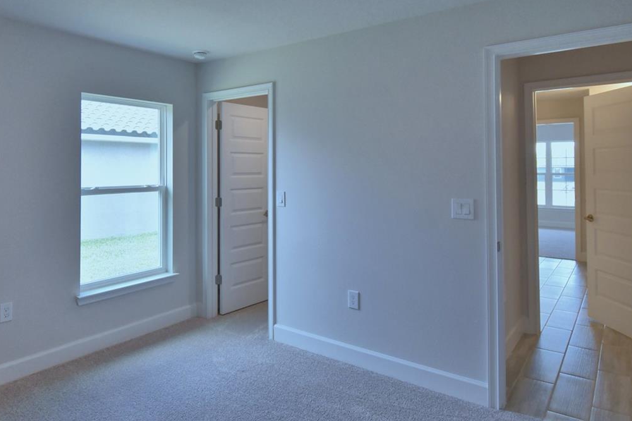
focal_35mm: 24
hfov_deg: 73.1
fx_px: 421
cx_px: 257
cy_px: 161
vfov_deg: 52.6
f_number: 4.5
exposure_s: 1/125
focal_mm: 10
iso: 400
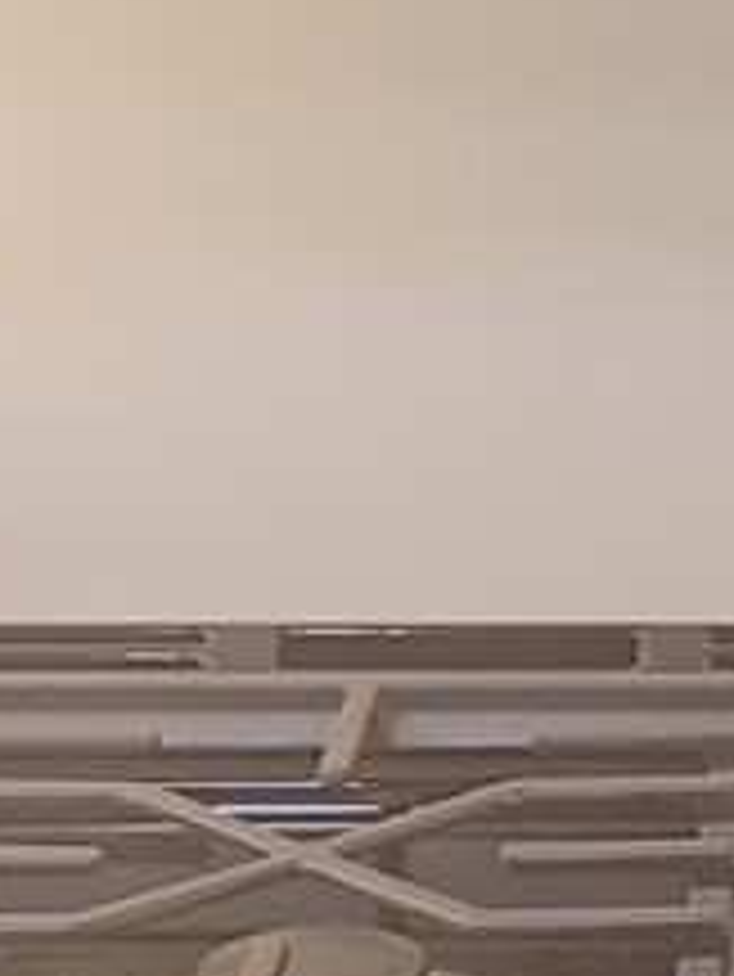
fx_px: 4999
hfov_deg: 7.9
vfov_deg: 11.2
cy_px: 540
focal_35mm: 177
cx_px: 1603
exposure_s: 1/30
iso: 320
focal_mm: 4.6
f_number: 1.8
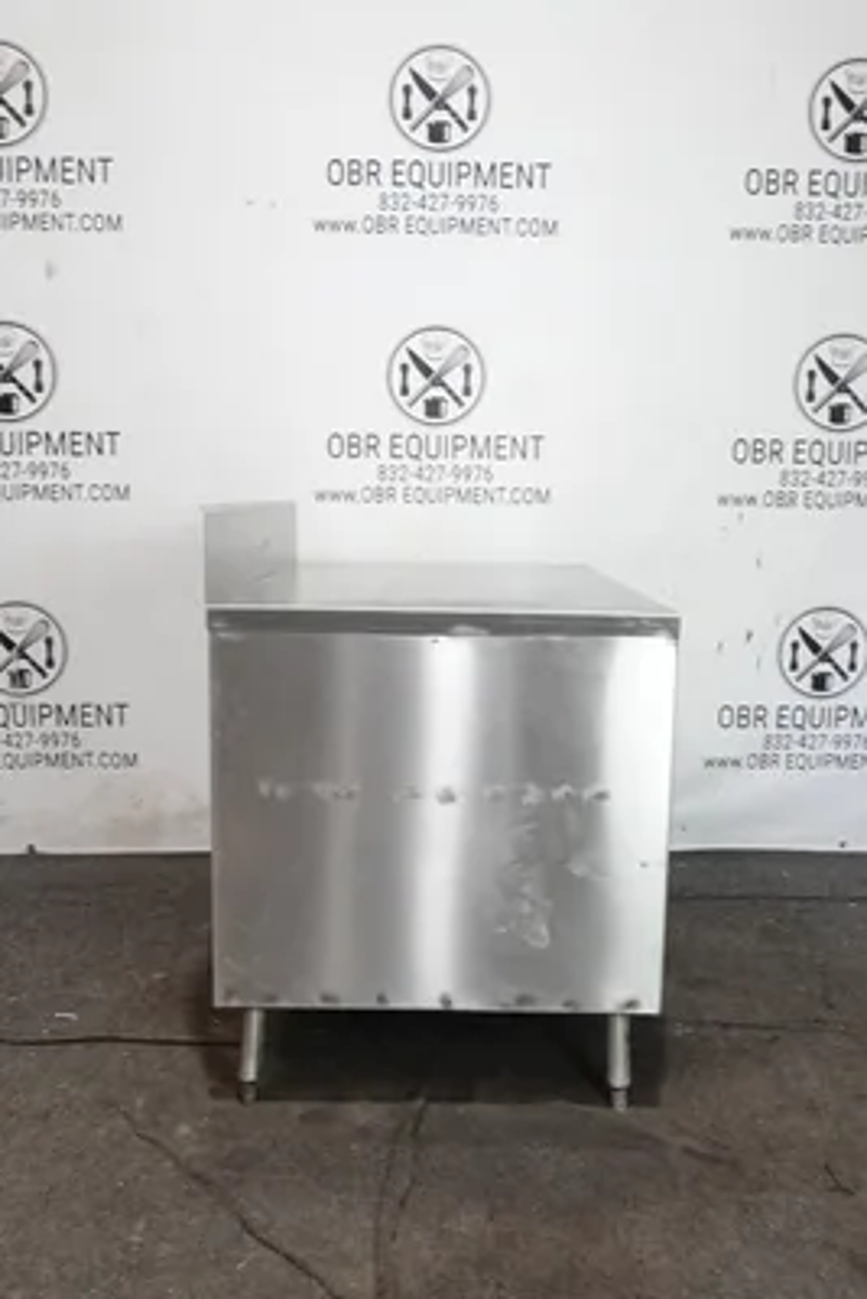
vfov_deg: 58.7
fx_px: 1155
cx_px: 434
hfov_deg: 41.1
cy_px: 650
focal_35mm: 32
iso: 640
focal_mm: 11.76
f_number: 3.5
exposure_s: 1/40
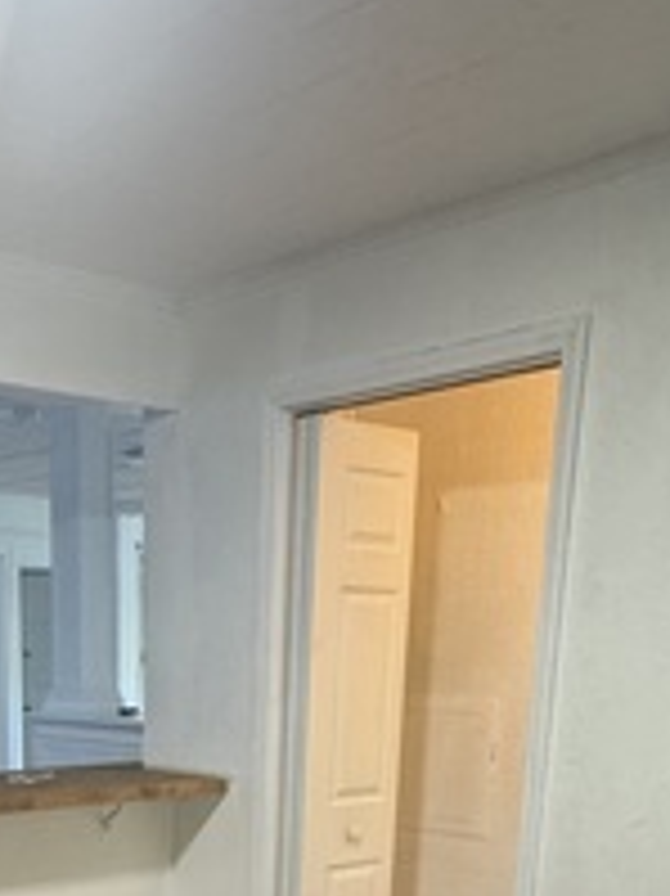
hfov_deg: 29.8
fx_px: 1214
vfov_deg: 35.0
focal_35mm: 47
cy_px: 975
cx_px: 94
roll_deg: +0.5
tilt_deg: -15.2
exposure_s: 1/60
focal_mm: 2.22
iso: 320
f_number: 2.2
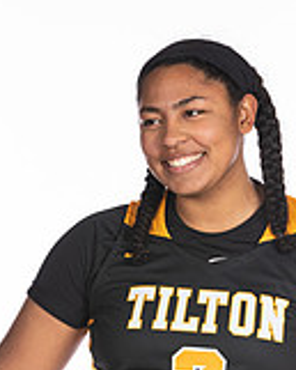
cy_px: 322
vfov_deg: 4.2
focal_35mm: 456
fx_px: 4989
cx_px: 163
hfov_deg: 3.4
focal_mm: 116
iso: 100
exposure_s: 1/100
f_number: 5
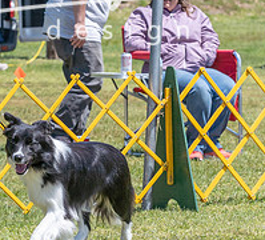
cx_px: 114
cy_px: 79
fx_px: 2601
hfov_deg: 5.8
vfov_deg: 5.3
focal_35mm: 315
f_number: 7.1
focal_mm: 104
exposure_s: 1/1600
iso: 500
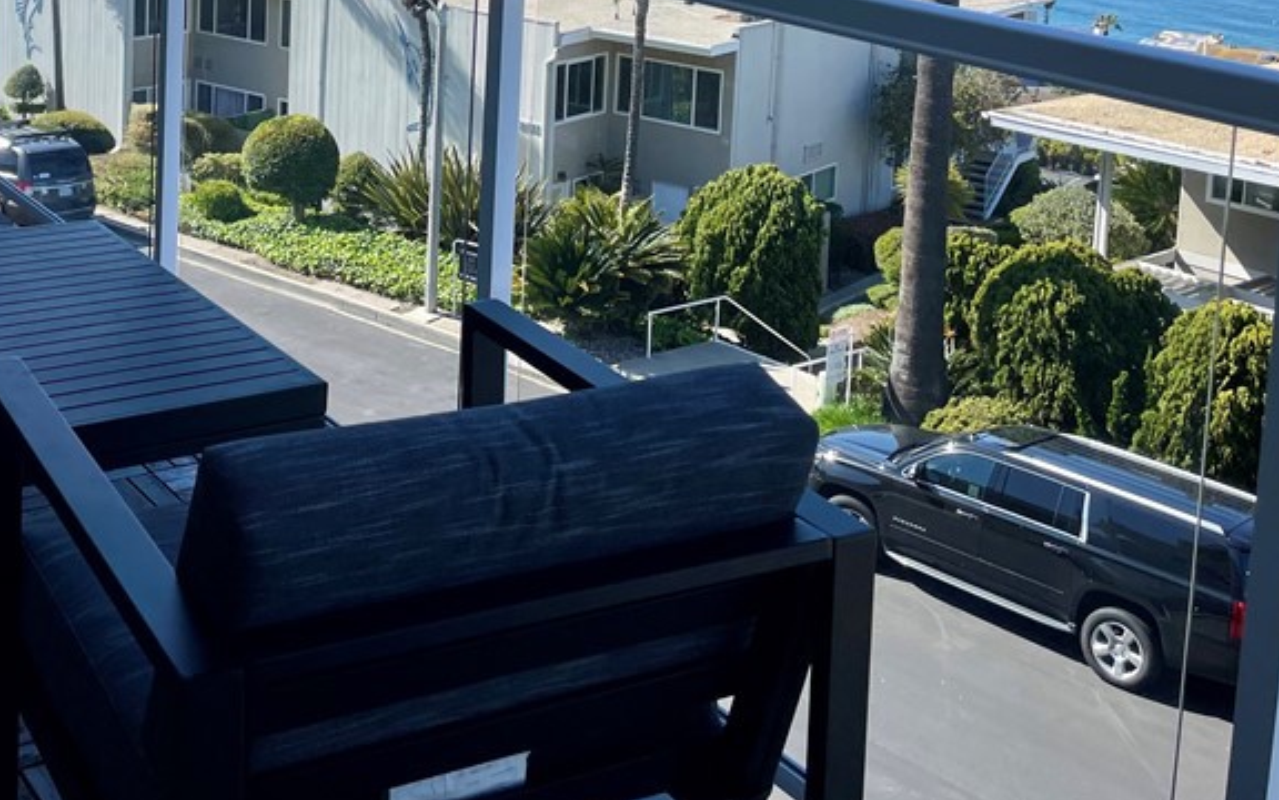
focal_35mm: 49
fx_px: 1708
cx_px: 406
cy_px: -38
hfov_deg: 40.4
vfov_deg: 24.8
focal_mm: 4.2
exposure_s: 1/3509
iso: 32
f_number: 1.6
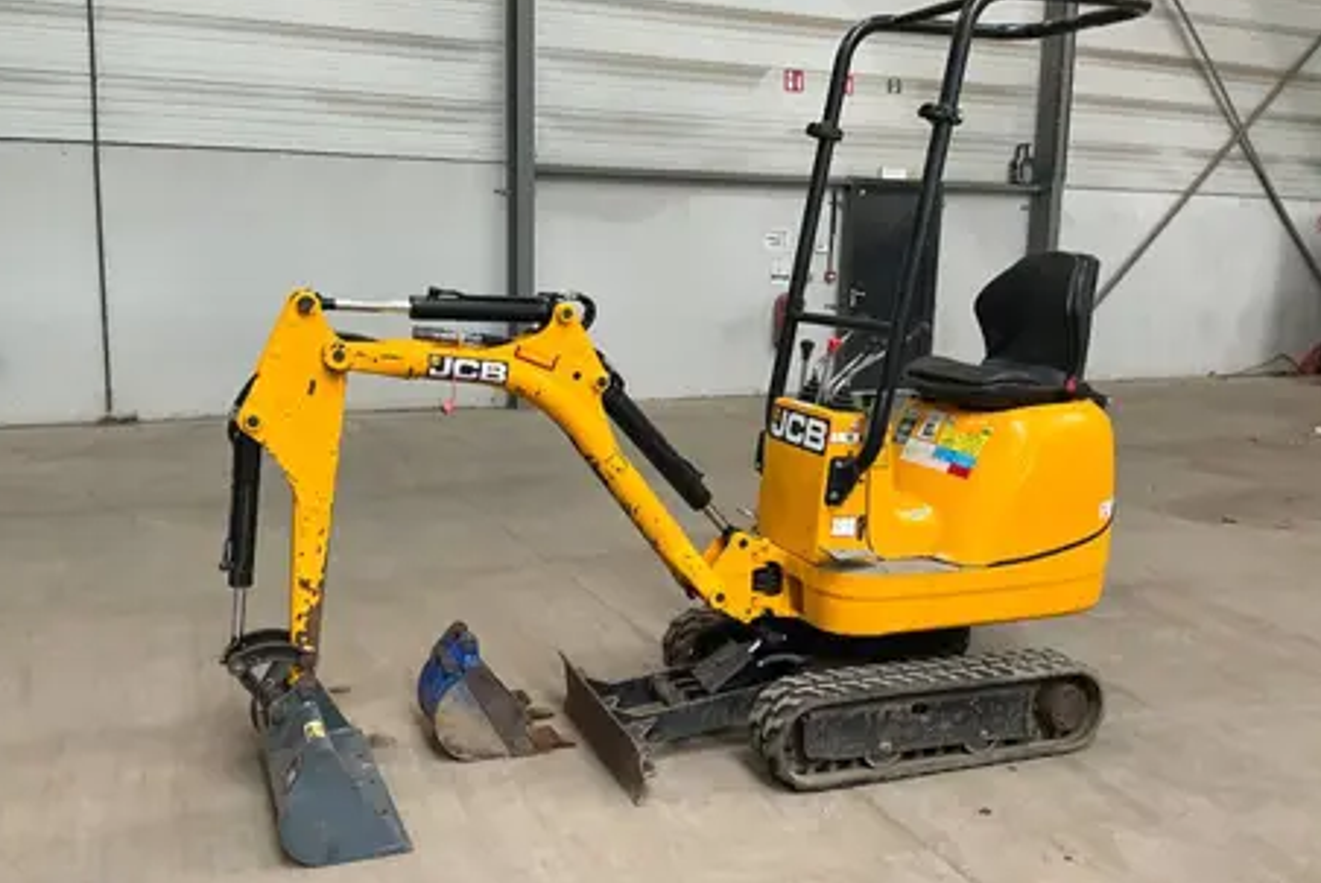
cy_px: 433
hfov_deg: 58.7
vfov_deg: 41.2
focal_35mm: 32
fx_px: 1175
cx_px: 631
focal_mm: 3
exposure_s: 1/60
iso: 80
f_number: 1.8
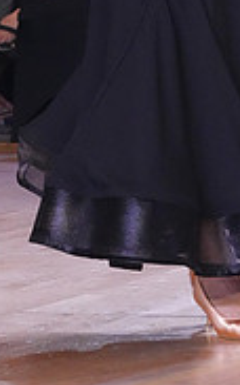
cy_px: -124
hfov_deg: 3.2
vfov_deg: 5.1
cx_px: 296
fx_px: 4269
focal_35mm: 407
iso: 10000
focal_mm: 126
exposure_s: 1/320
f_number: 8
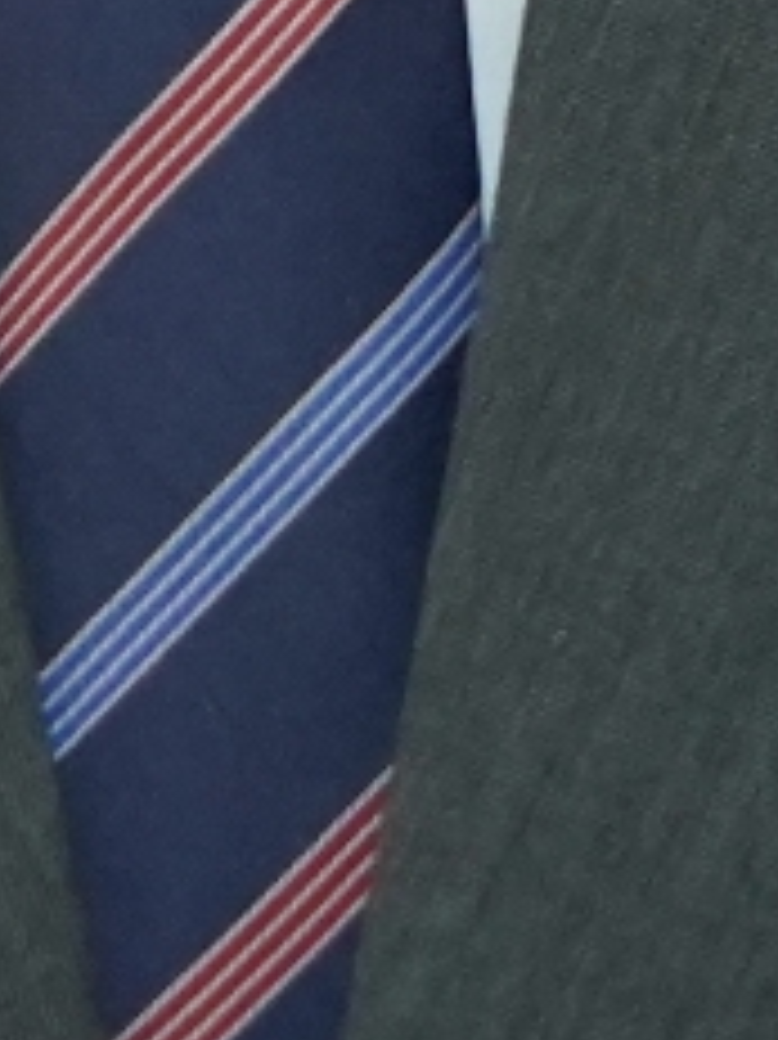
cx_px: 180
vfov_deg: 3.4
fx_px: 17097
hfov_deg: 2.6
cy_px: -2260
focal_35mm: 570
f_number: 4
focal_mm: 53
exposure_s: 1/100
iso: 2000
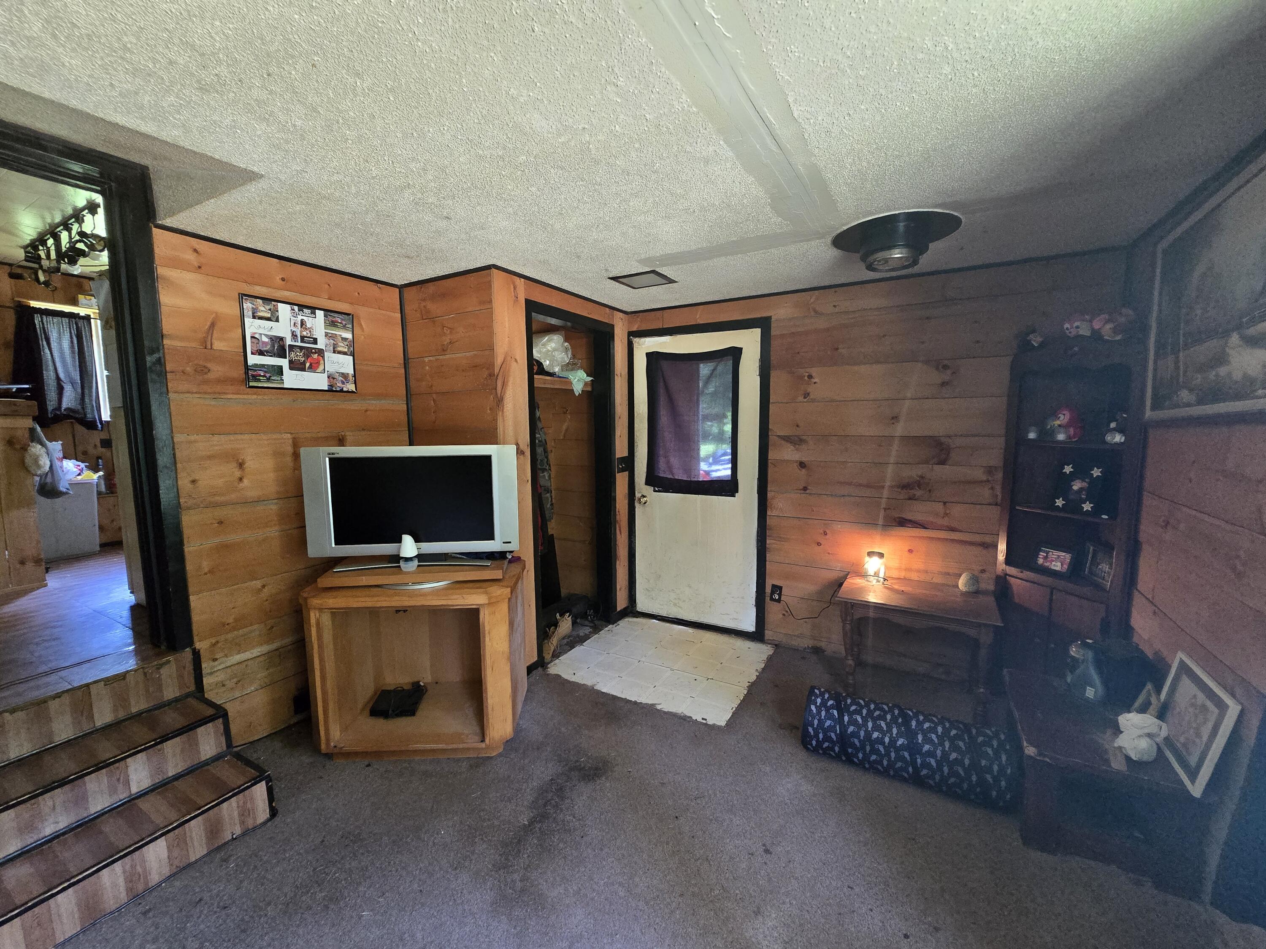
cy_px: 474
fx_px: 475
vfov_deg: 89.9
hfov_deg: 106.2
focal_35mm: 13
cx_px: 633
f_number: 2.2
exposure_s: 1/60
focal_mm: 2.2
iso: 1000
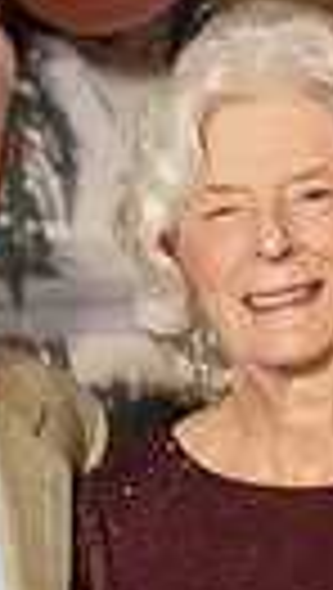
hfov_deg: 6.2
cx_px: 32
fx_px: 3082
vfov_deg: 10.7
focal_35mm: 197
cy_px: 694
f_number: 2.8
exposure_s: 1/160
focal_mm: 54.7
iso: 1000
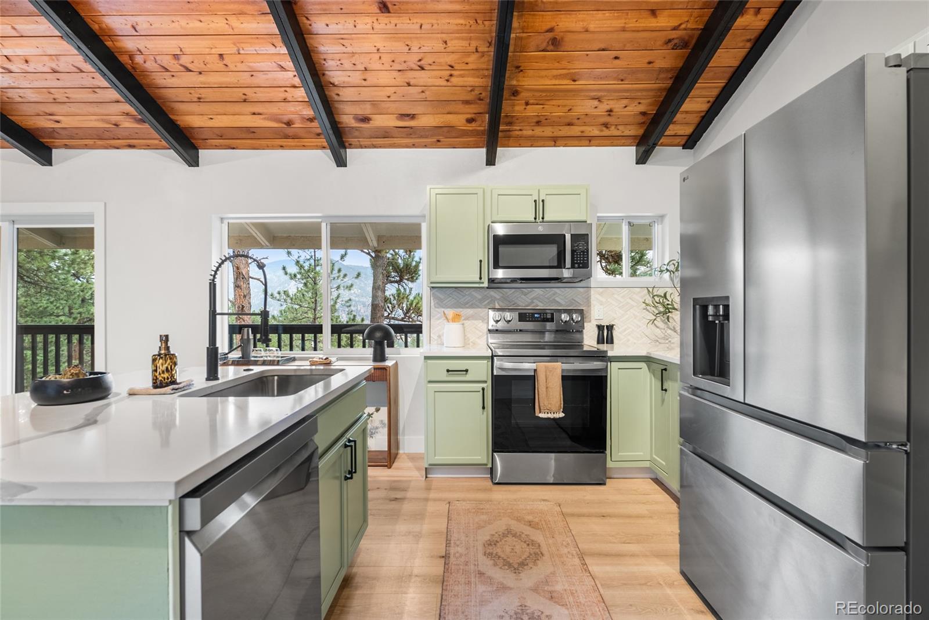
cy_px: 310
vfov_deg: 70.5
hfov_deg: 93.2
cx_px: 464
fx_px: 439
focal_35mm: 17
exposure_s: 1
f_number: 8
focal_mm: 17
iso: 200
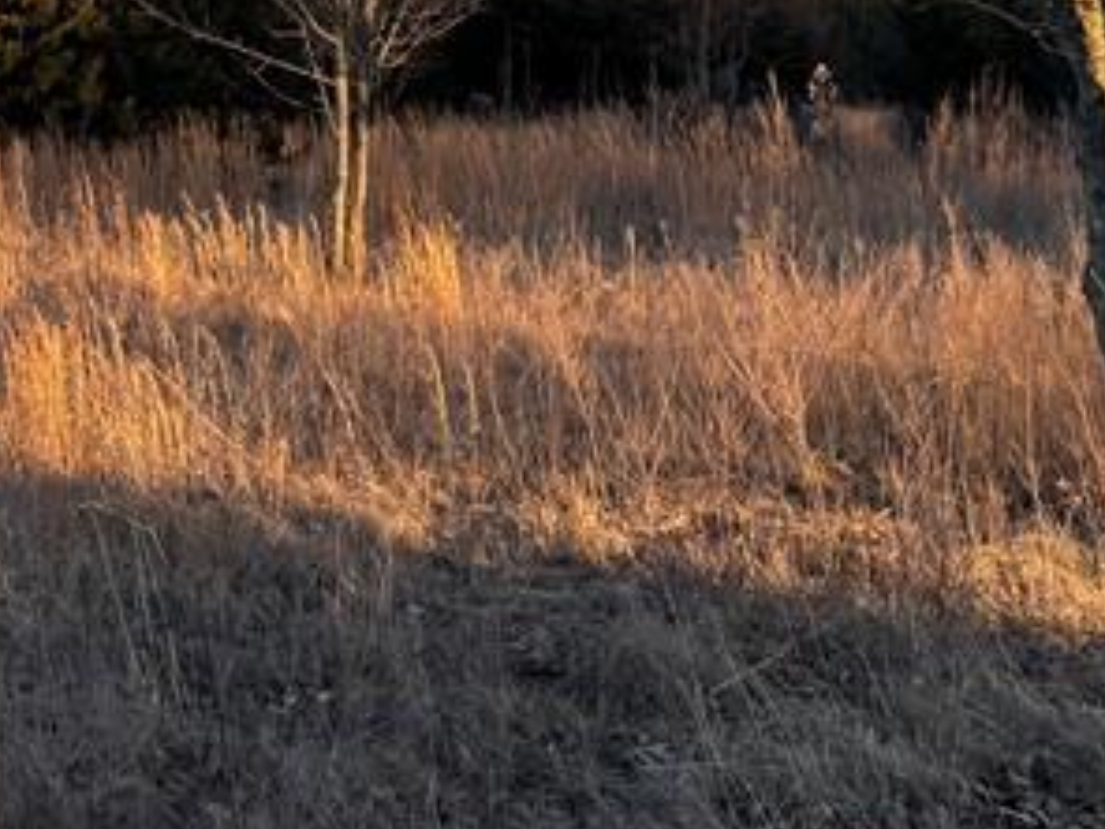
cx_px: -709
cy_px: -34
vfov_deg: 16.0
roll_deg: +0.5
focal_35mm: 90
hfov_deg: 18.4
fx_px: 2873
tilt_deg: +1.0
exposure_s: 1/988
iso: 50
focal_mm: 5.96
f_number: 1.6
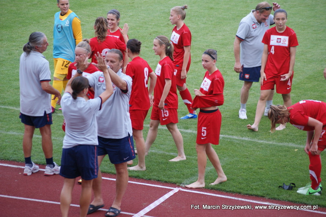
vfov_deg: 7.6
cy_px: 108
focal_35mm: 180
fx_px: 1630
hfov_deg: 11.4
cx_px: 163
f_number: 4
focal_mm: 120
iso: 400
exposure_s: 1/100
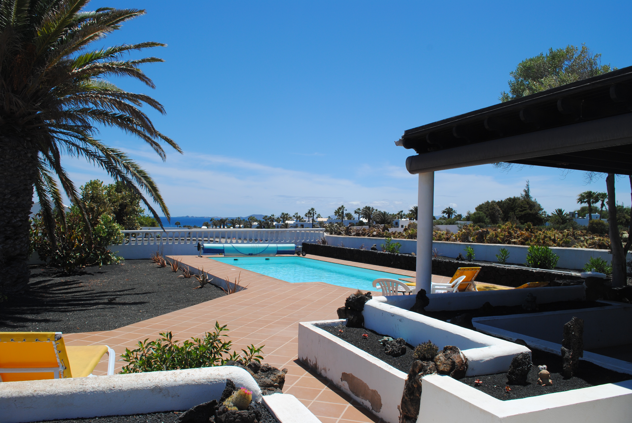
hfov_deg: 67.3
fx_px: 475
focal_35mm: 27
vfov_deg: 48.0
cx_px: 316
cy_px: 212
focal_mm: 18
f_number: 9
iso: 100
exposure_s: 1/320
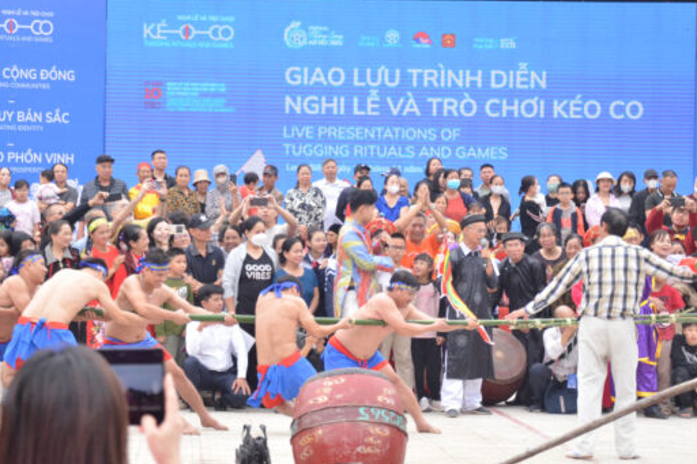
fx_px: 1974
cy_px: 200
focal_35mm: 102
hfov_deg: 20.0
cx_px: 350
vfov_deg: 13.4
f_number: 5.6
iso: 2000
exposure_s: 1/1250
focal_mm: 58
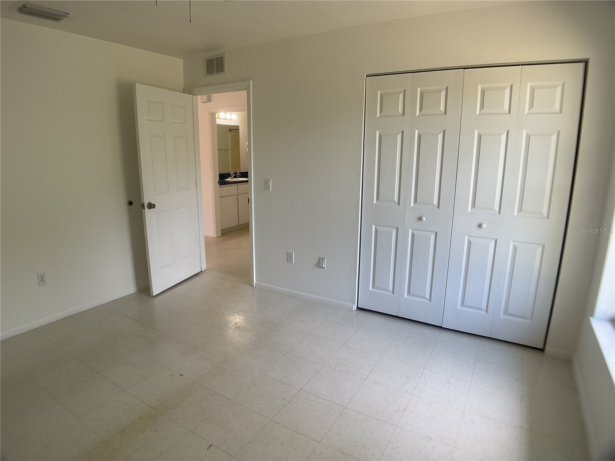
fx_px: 515
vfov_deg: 48.2
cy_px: 230
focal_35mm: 29
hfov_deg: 61.7
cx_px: 308
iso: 40
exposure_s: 1/120
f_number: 1.8
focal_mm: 3
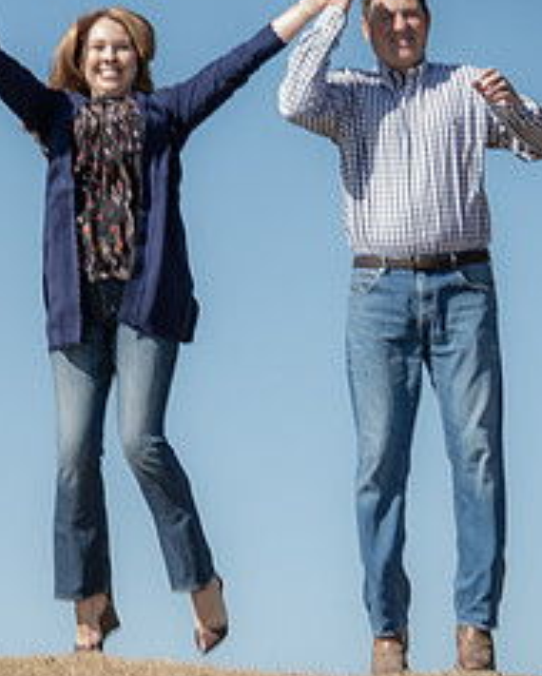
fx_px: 5507
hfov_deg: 5.6
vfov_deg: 7.0
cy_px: 345
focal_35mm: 275
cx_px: 83
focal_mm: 120
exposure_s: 1/250
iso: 50
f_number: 5
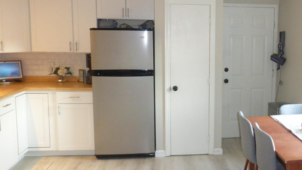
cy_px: 78
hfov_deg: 50.2
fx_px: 312
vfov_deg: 30.4
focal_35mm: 39
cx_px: 214
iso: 800
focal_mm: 4.3
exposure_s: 1/60
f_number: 3.3
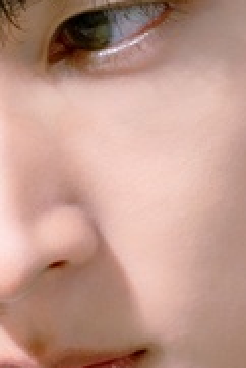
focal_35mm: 912
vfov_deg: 2.3
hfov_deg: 1.5
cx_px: 143
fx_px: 9329
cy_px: 313
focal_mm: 150
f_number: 5
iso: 800
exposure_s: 1/250
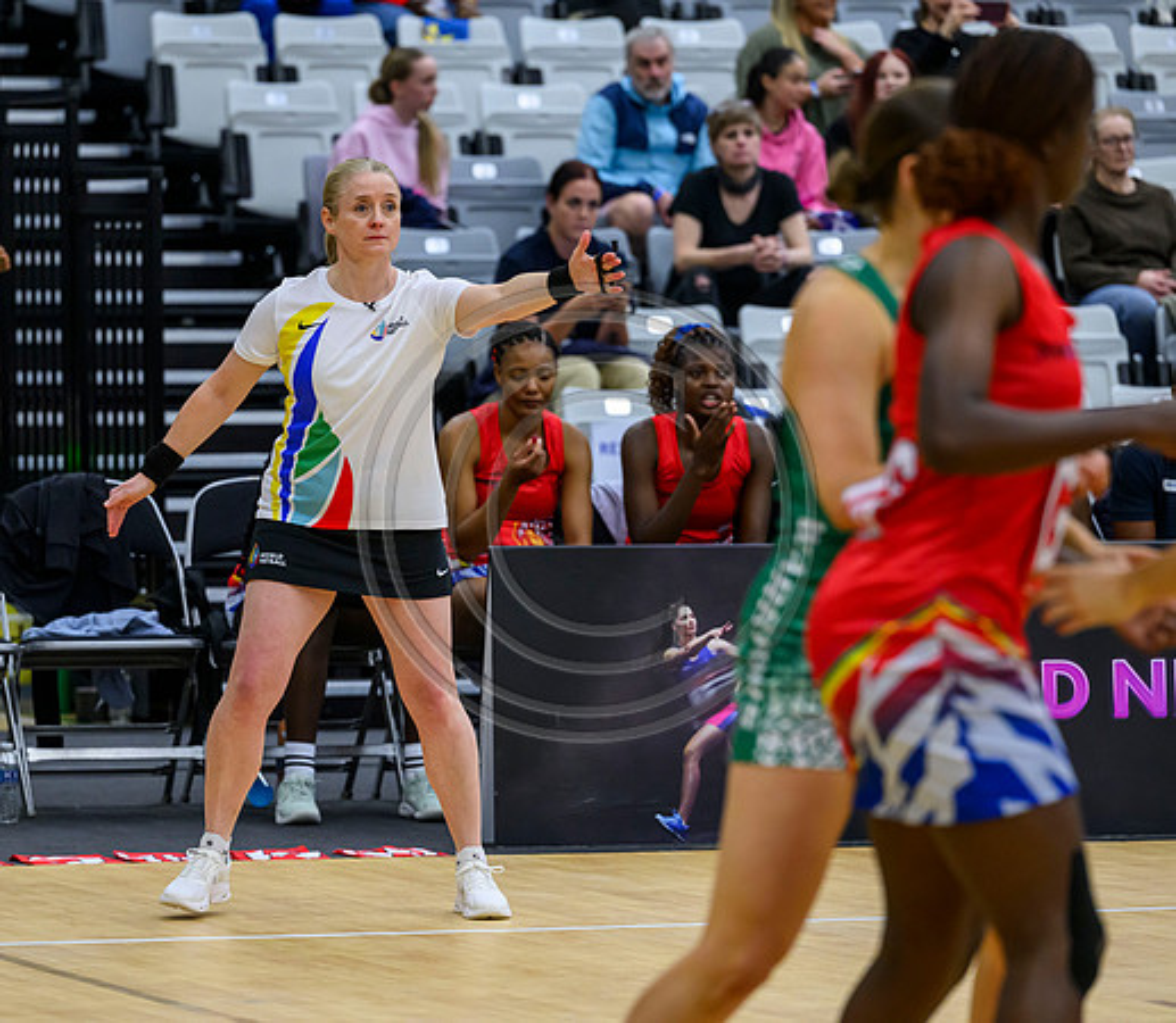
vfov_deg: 6.9
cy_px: 512
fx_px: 8528
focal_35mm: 237
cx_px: 409
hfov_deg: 7.9
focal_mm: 200
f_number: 4
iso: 4000
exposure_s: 1/800
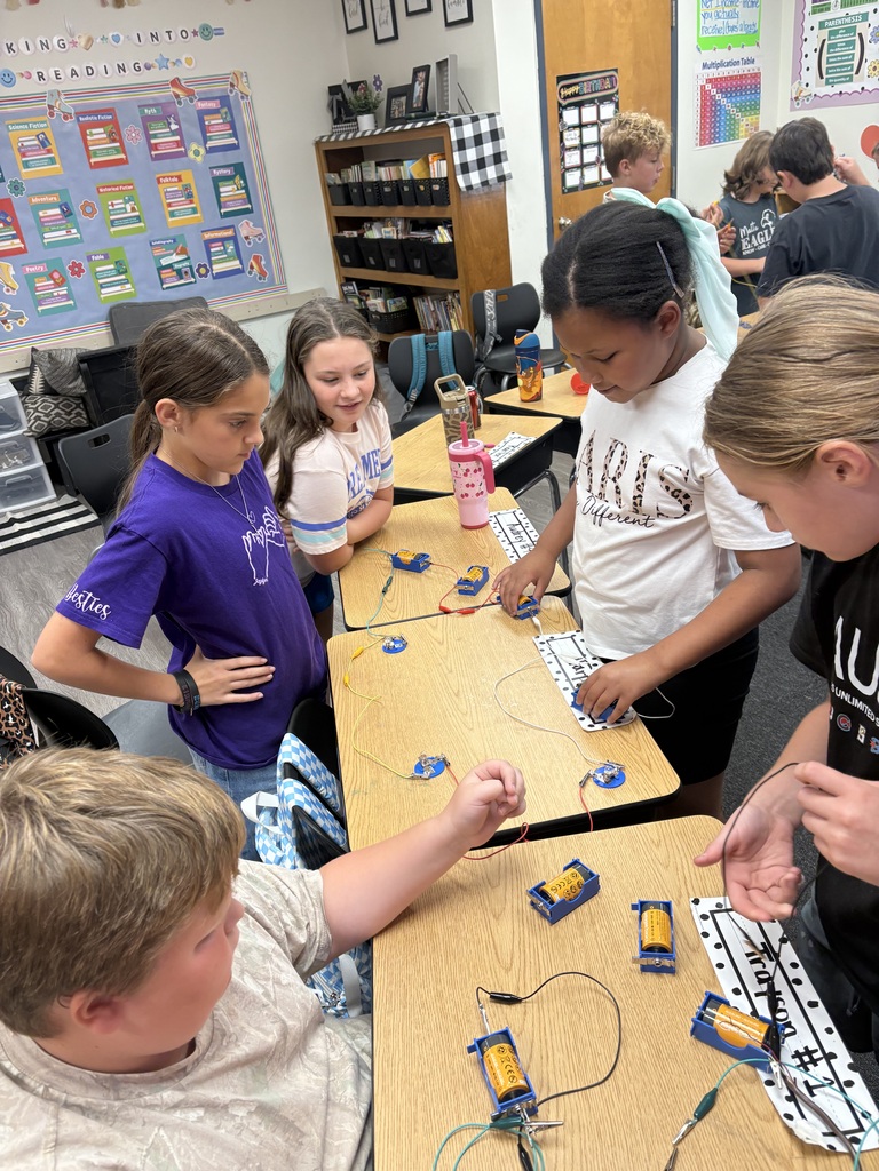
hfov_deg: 53.1
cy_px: 586
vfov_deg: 67.3
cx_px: 440
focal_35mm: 26
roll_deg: +8.5
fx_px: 880
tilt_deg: -27.3
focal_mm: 5.96
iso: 125
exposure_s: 1/82
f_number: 1.6
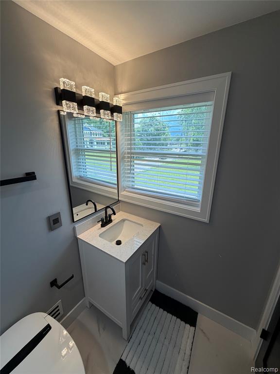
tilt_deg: -14.3
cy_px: 187
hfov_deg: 85.7
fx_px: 151
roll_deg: -0.2
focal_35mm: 14
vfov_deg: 102.1
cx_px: 140
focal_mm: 2.22
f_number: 2.2
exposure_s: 1/120
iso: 50
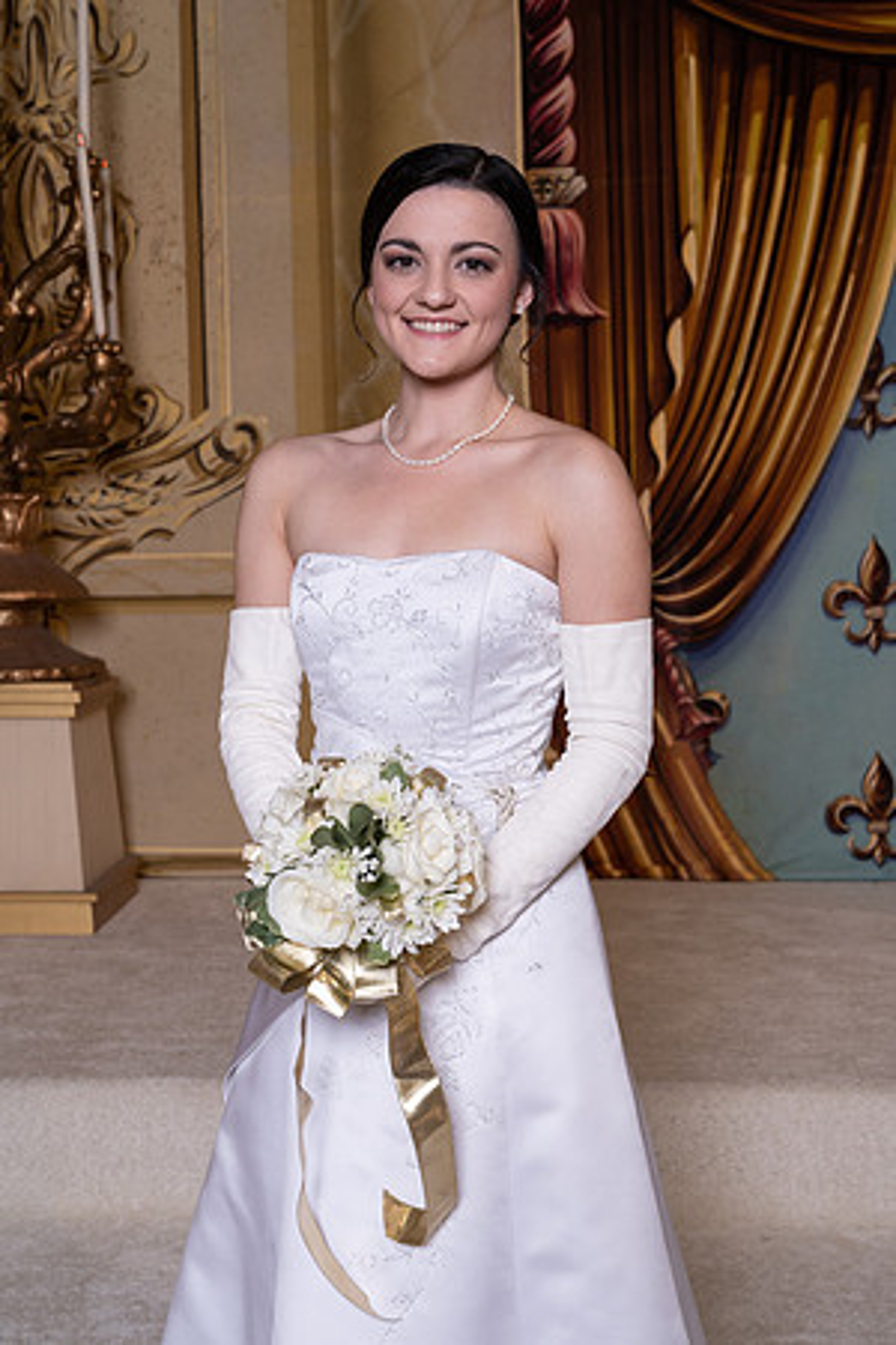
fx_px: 2128
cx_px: 448
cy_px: 672
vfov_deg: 35.1
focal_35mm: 57
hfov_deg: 23.8
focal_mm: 57
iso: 200
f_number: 8
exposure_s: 1/160
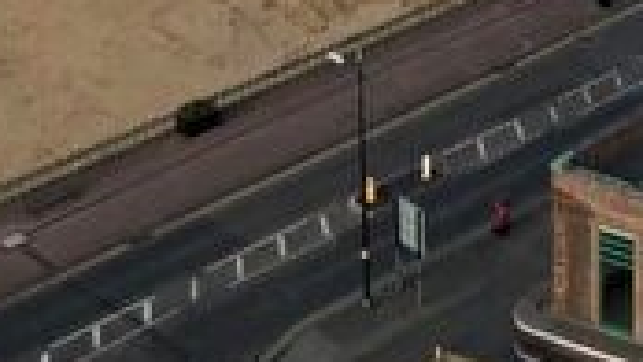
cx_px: 828
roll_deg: -1.3
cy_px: -482
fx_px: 2098
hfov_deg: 16.5
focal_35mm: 123
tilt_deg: -14.4
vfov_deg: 9.0
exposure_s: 1/906
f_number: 1.8
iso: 20
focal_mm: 4
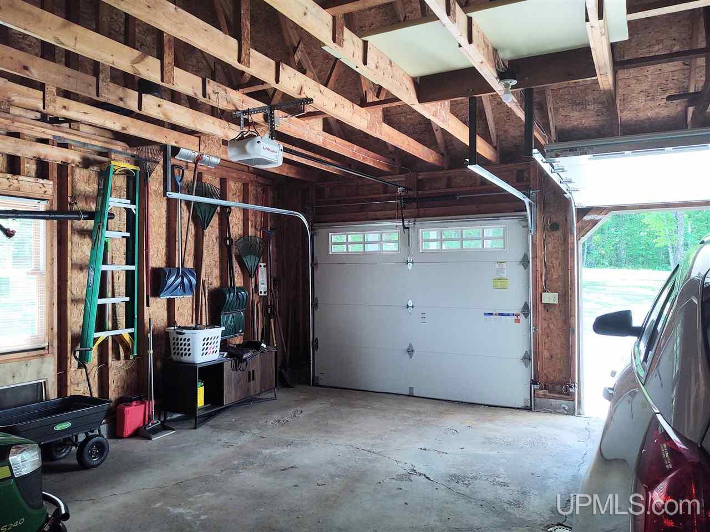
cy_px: 266
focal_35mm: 27
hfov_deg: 65.3
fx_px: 554
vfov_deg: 51.4
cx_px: 355
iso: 100
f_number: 1.7
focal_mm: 4.75
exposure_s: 1/151
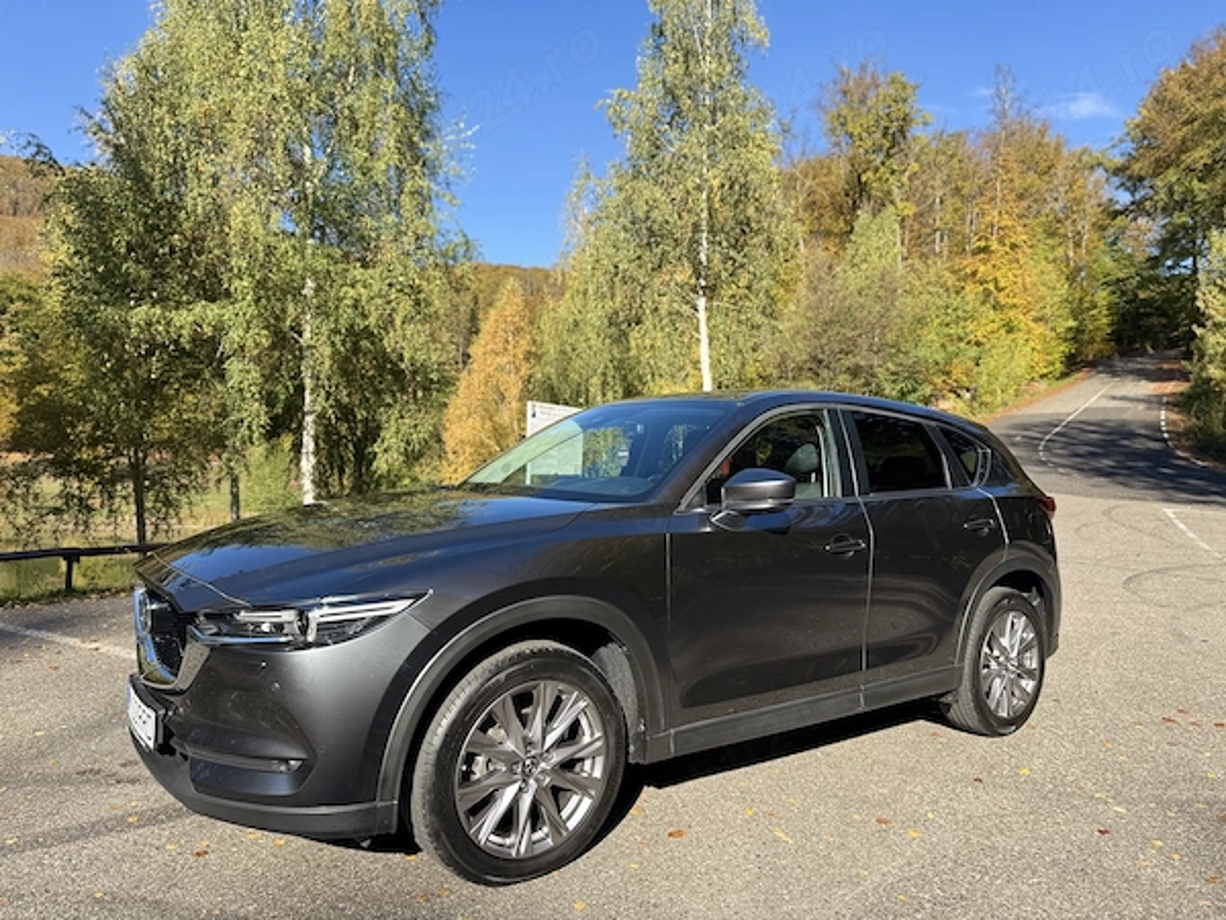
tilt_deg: +0.3
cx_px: 613
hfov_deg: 71.6
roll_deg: -0.8
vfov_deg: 56.8
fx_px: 850
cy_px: 460
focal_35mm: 24
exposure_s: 1/1366
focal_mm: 6.76
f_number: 1.78
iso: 80
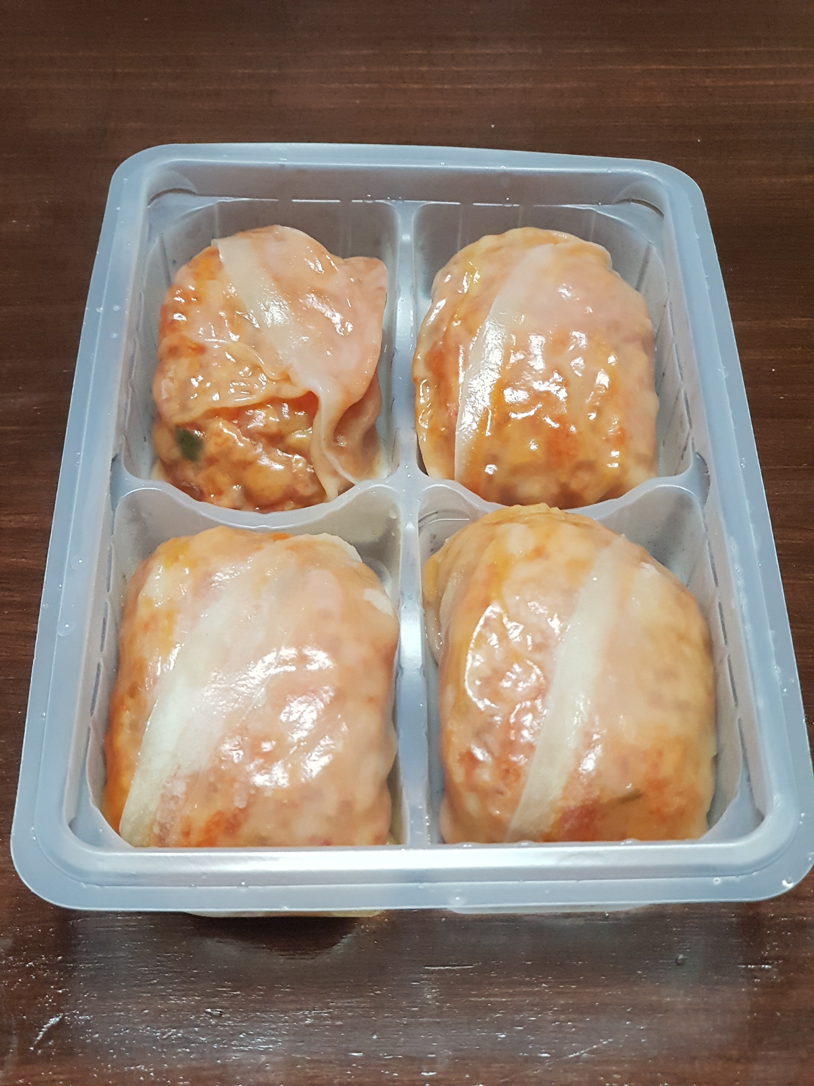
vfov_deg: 36.8
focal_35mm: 52
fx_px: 1630
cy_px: 543
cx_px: 407
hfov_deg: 28.0
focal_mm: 6
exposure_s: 1/30
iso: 400
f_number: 2.4
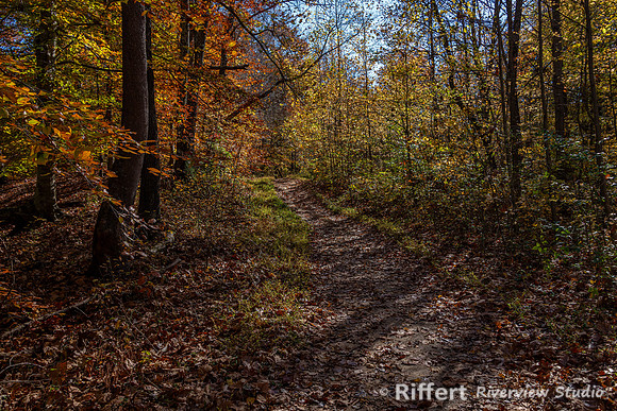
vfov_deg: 46.4
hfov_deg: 65.5
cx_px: 308
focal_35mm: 28
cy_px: 206
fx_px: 480
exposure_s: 1/160
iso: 140
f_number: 8
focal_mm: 28
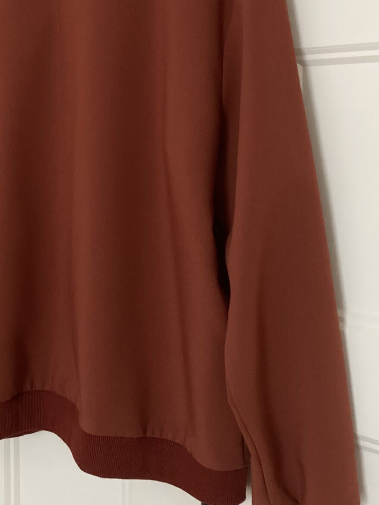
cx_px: 83
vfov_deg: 38.4
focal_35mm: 49
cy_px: 161
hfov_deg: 29.1
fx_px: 715
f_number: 1.8
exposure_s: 1/30
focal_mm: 3.99
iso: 500
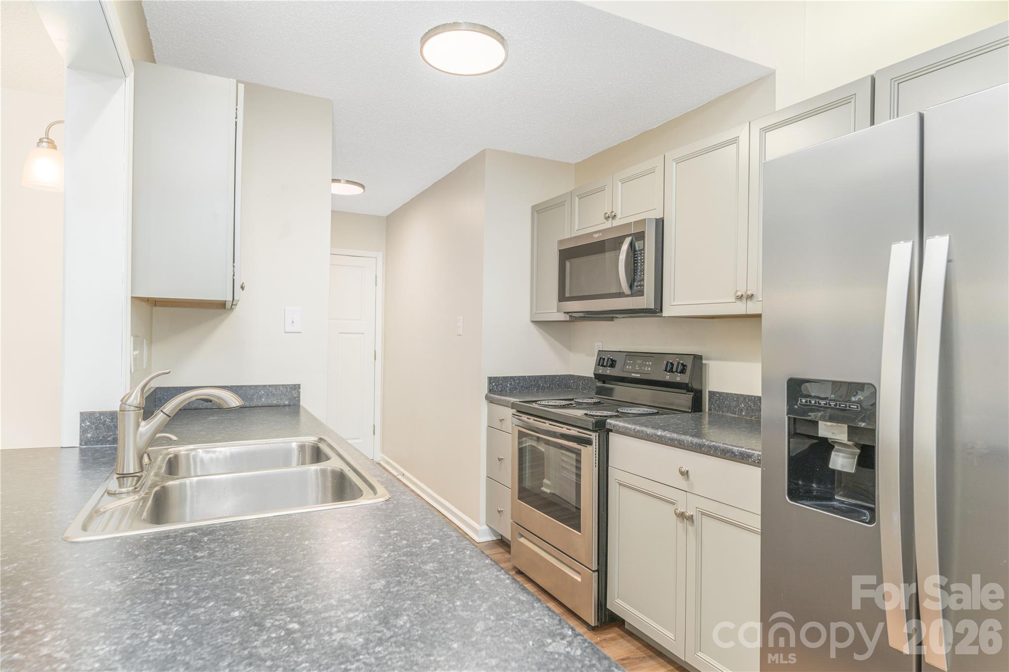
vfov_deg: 61.9
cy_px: 336
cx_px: 504
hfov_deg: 84.0
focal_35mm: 20
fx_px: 560
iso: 320
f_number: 8
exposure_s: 1/6
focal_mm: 20
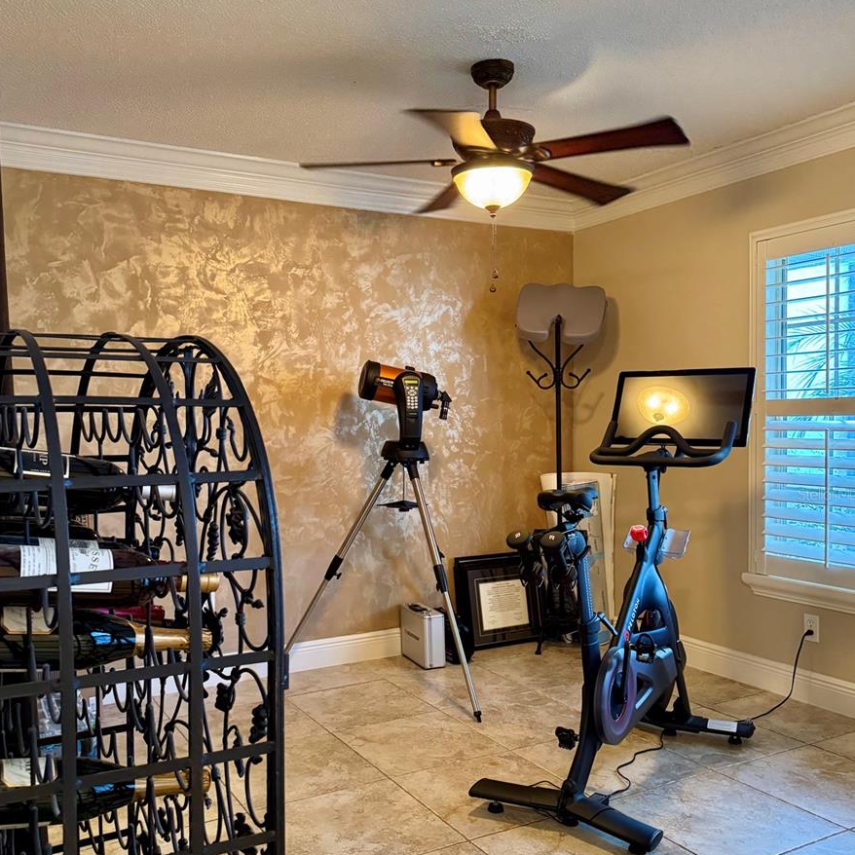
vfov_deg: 55.4
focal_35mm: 29
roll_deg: +0.8
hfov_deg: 55.6
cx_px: 428
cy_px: 494
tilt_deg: -2.6
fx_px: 810
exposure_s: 1/60
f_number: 1.78
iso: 640
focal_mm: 6.76
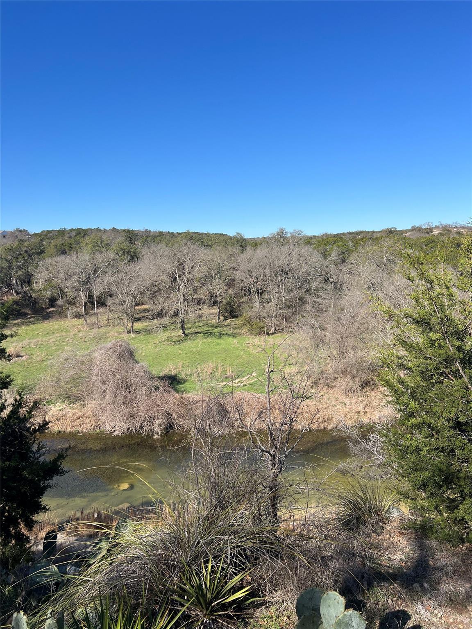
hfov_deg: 53.1
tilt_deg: -8.0
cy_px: 314
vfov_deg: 67.3
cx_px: 236
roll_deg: +2.2
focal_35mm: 26
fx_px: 473
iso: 50
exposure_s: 1/3257
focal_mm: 5.7
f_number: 1.5
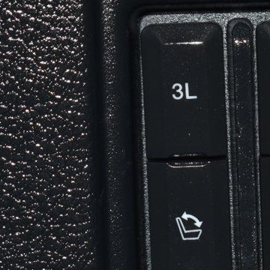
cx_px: 305
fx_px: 1758
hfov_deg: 8.7
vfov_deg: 8.8
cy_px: 196
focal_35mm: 199
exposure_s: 1/60
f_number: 8
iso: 100
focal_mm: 55
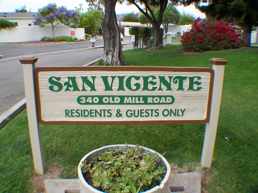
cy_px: 96
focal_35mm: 38
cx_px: 129
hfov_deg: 49.0
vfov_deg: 37.7
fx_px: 283
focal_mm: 6.3
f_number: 2.8
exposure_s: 1/180
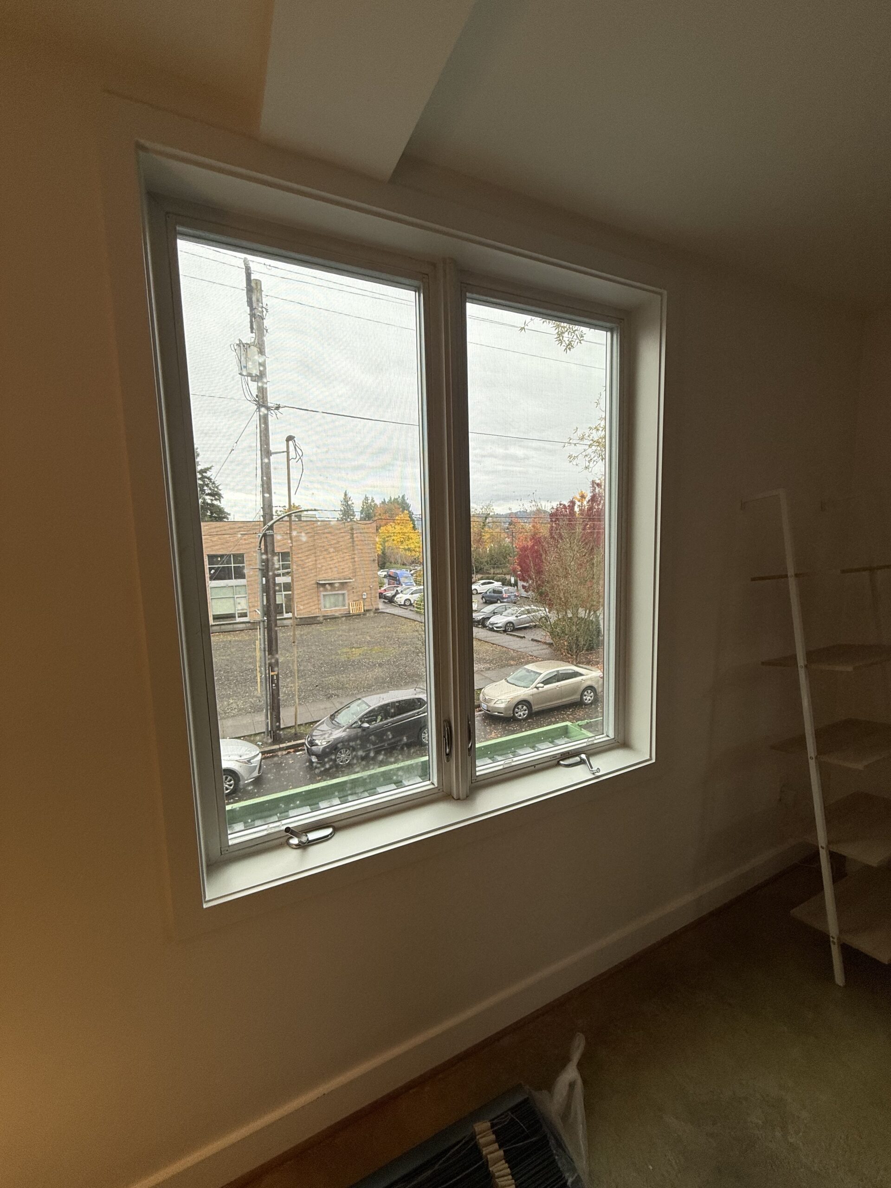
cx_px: 446
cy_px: 594
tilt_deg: -6.7
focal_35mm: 14
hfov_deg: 85.7
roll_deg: +0.7
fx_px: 480
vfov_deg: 102.1
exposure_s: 1/99
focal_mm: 2.22
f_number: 2.2
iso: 50
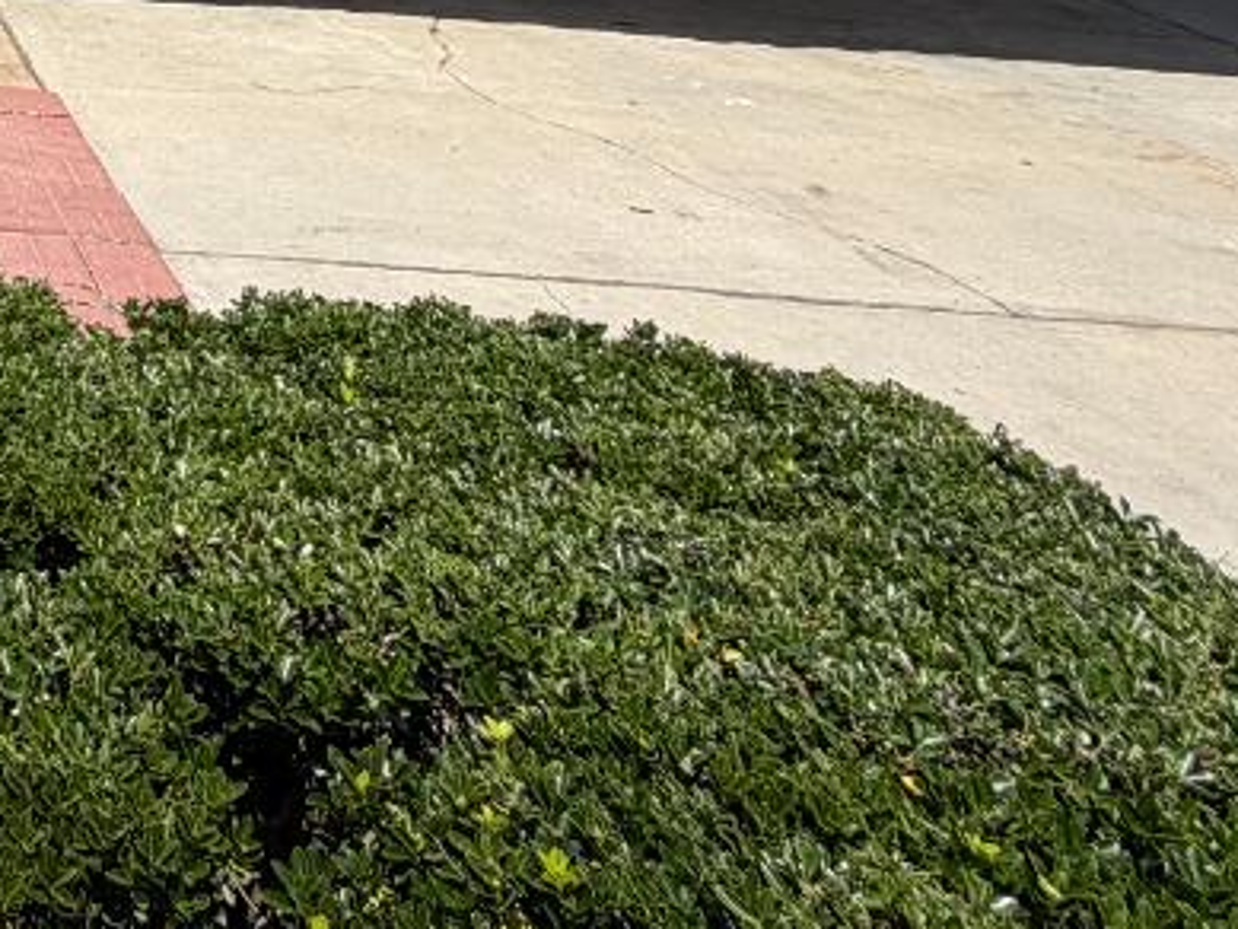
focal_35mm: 54
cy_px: -670
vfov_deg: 20.5
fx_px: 1932
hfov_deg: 26.6
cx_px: -579
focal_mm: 2.22
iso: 20
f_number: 2.2
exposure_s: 1/888
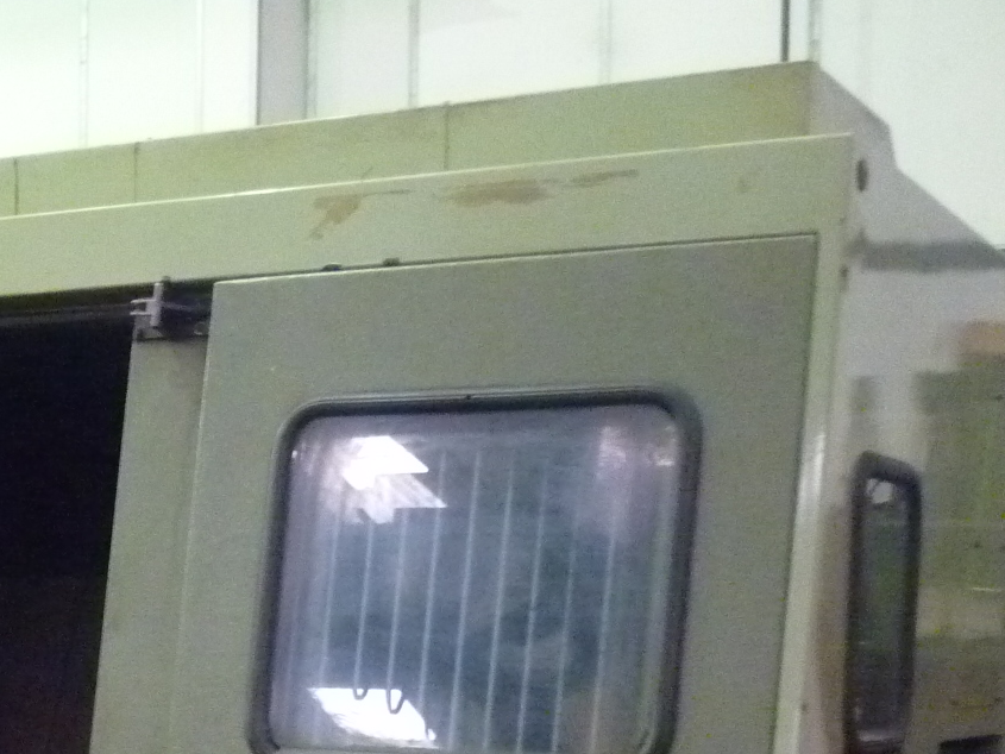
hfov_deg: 22.5
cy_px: 898
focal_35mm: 80
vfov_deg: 17.6
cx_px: -195
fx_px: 2323
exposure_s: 1/13
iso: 800
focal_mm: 5.5
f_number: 2.8
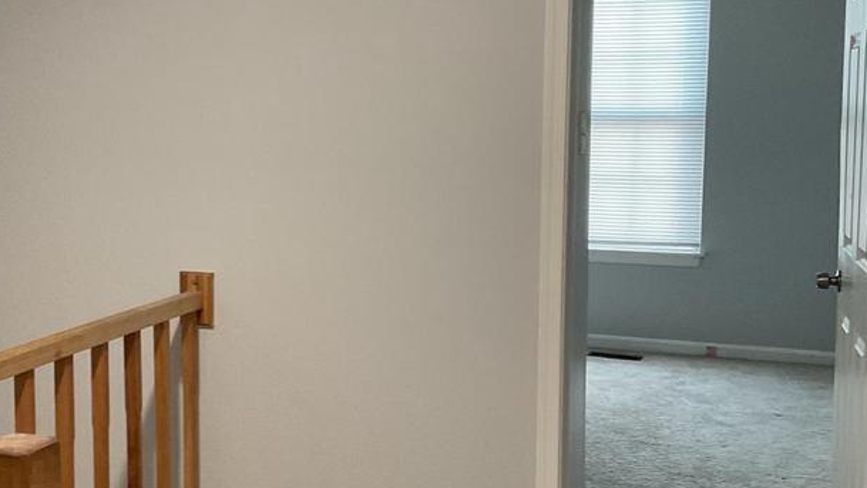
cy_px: 242
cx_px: 333
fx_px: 1288
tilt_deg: -6.0
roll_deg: +0.4
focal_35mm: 56
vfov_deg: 21.5
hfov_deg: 37.0
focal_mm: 3
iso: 200
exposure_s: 1/60
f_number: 1.8
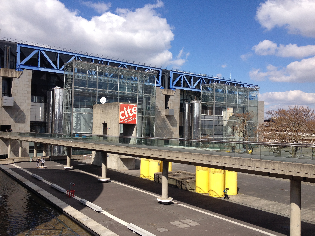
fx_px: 318
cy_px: 118
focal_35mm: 35
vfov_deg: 40.7
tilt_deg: -0.4
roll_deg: -1.0
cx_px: 158
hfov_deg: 52.6
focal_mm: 4.28
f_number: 2.4
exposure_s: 1/1905
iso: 50
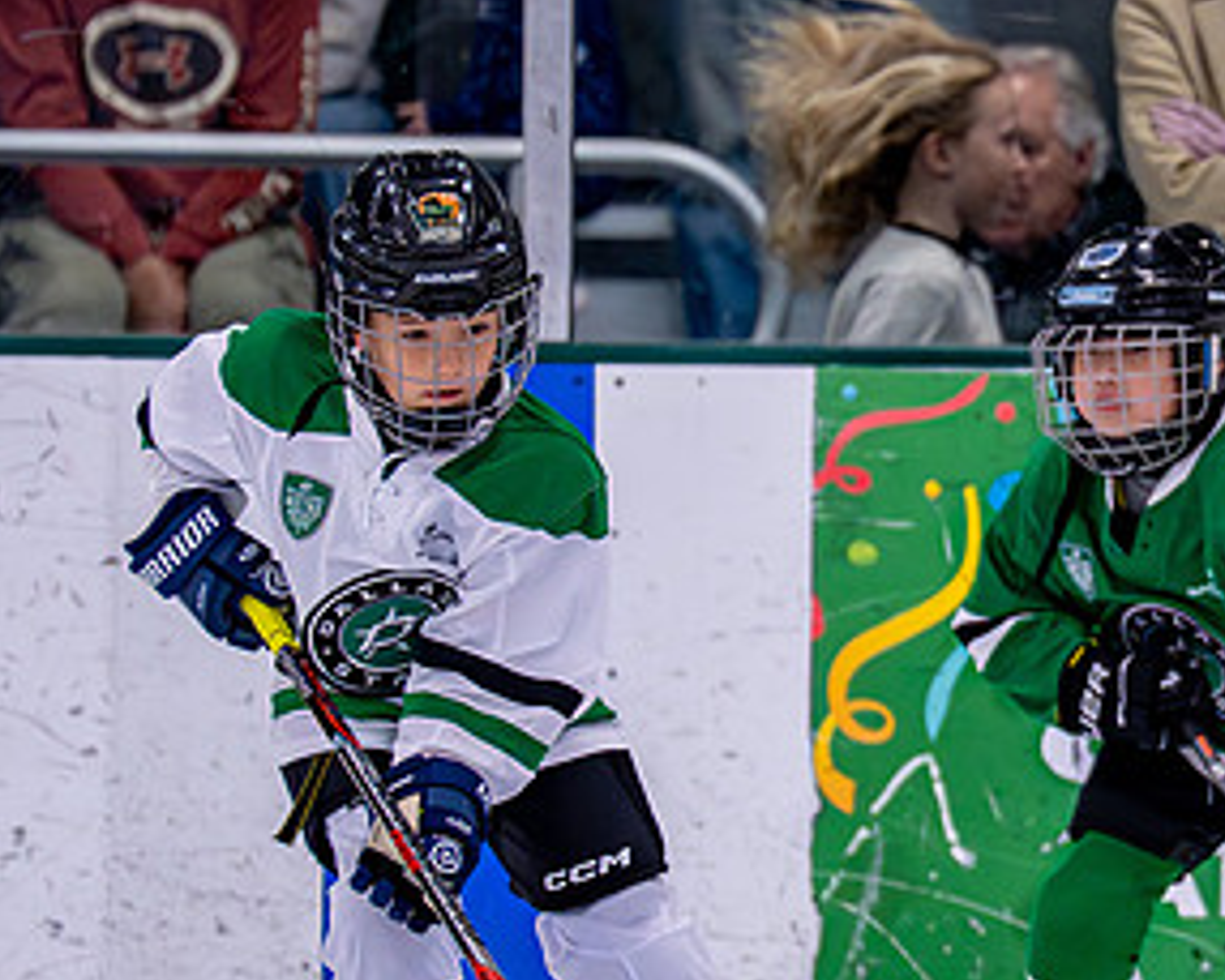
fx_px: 22921
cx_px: 1257
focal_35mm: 632
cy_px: 598
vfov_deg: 2.5
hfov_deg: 3.1
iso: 2500
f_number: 2.8
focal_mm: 200
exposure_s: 1/1250
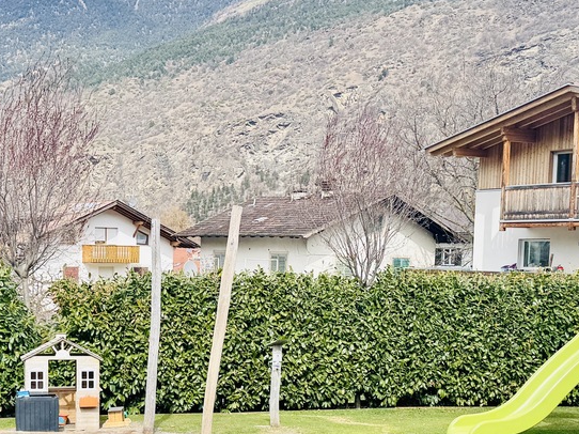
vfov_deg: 23.3
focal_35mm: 62
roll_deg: -1.0
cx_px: 204
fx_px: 1037
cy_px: 354
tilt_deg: -6.1
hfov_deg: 31.0
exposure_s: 1/1560
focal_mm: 6.76
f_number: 1.78
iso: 80
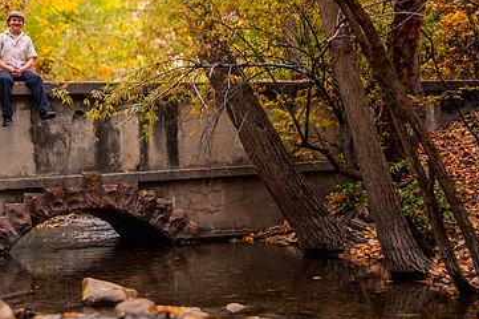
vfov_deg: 23.2
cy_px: 100
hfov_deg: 33.9
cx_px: 129
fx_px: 771
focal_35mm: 58
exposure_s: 1/80
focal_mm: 32
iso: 1250
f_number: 4
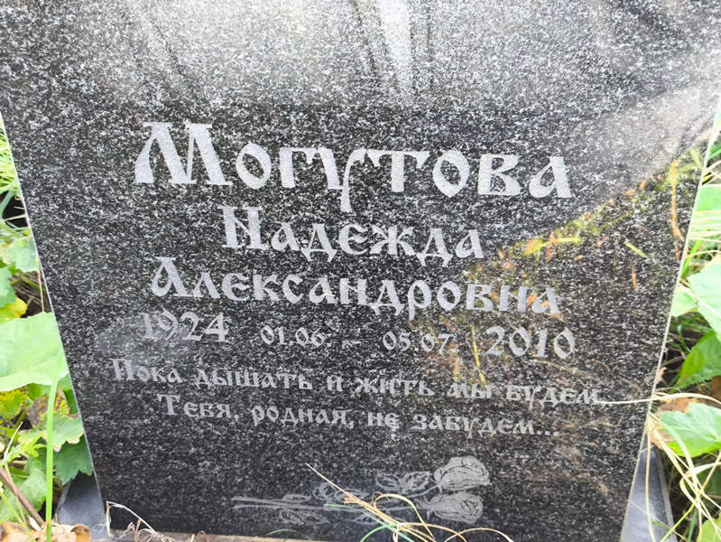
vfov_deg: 29.1
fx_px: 1042
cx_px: 360
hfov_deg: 38.2
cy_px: 271
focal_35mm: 50
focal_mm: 4.71
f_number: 1.7
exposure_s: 1/50
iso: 125
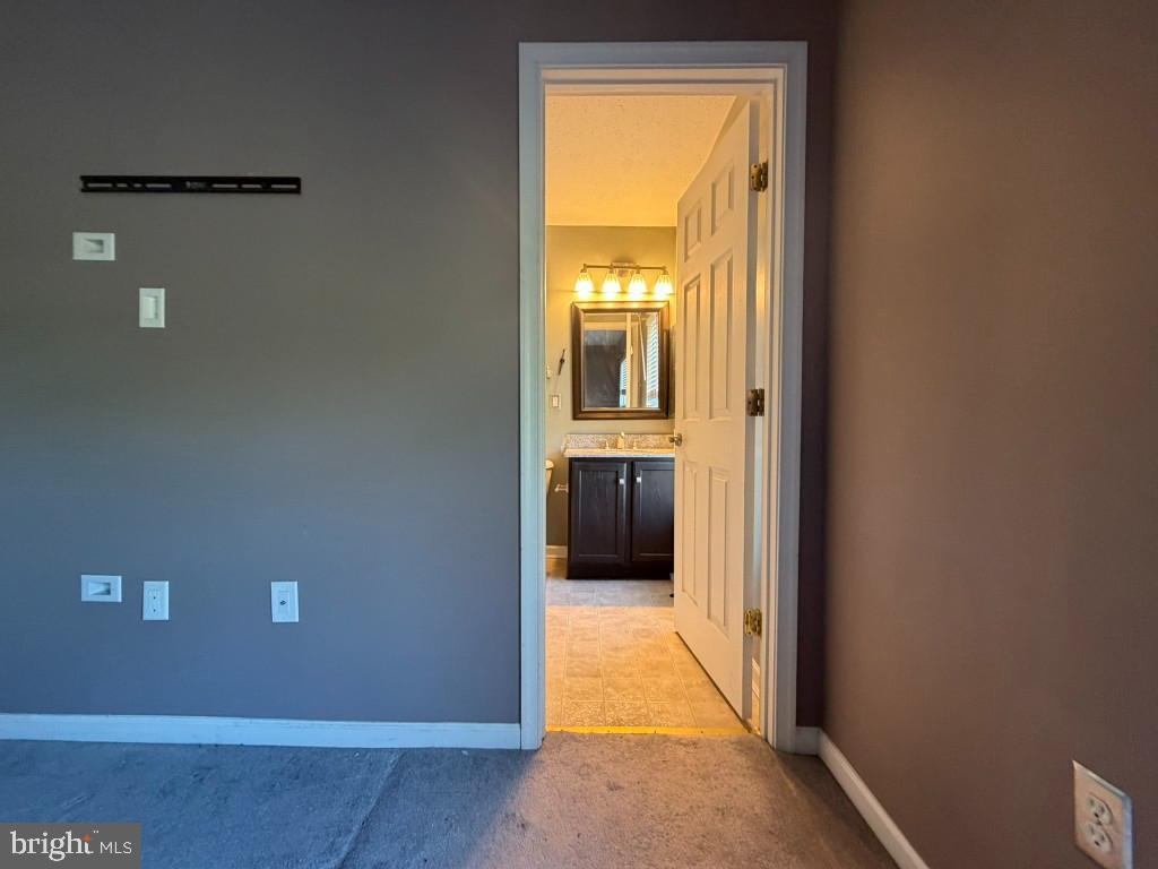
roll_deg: -1.1
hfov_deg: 102.1
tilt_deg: +0.8
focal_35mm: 14
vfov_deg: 85.7
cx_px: 579
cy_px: 434
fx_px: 468
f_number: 2.2
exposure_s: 1/60
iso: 250
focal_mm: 2.22
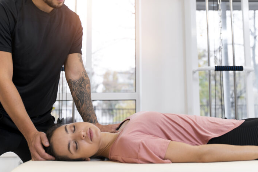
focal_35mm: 54
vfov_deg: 24.9
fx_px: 387
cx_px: 131
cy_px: 49
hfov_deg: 36.9
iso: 320
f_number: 2.8
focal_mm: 37
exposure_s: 1/160
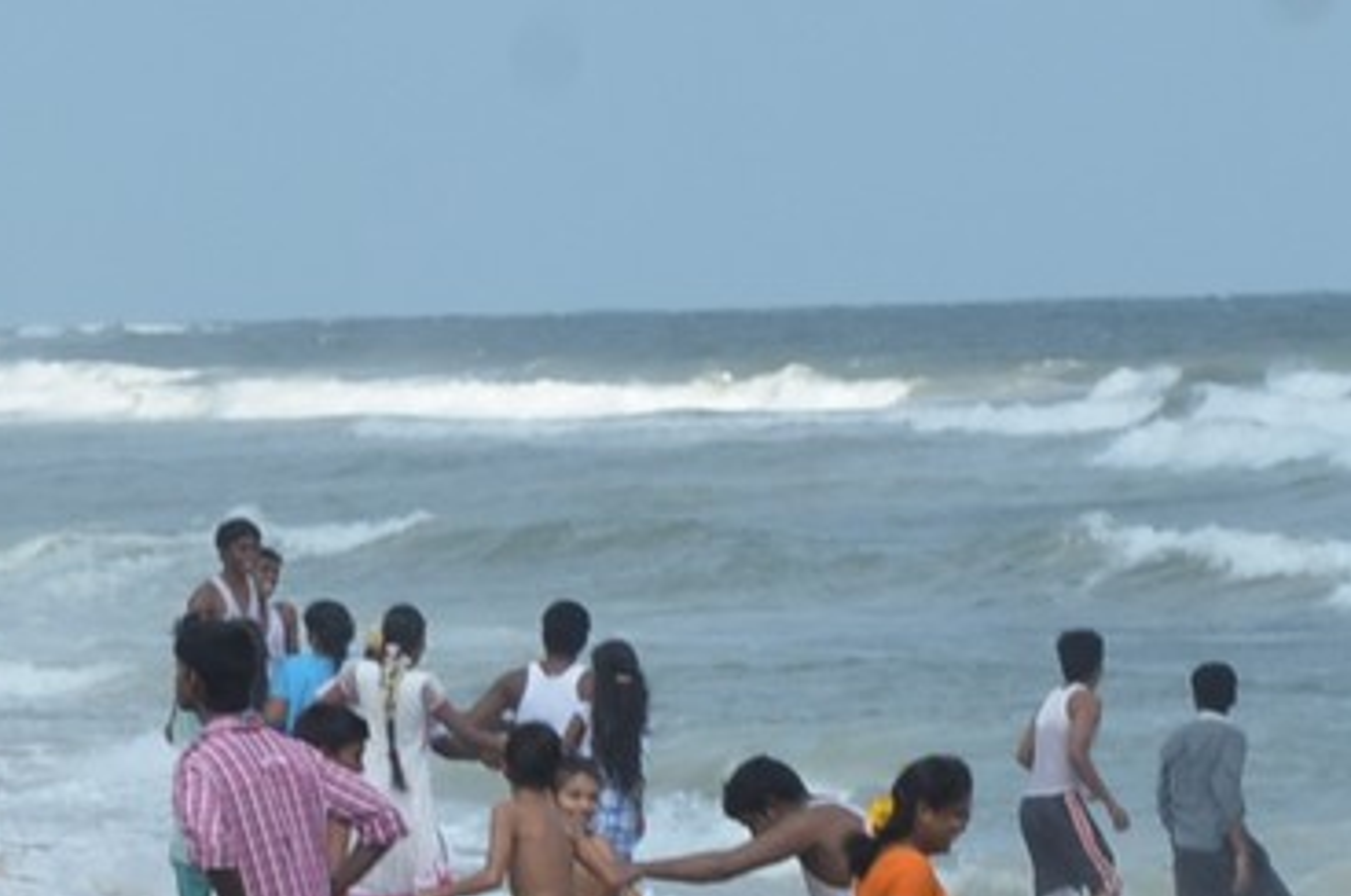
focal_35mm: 517
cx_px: -51
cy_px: 793
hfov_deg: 4.0
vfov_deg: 2.6
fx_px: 19368
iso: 200
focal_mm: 66
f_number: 13
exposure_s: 1/250
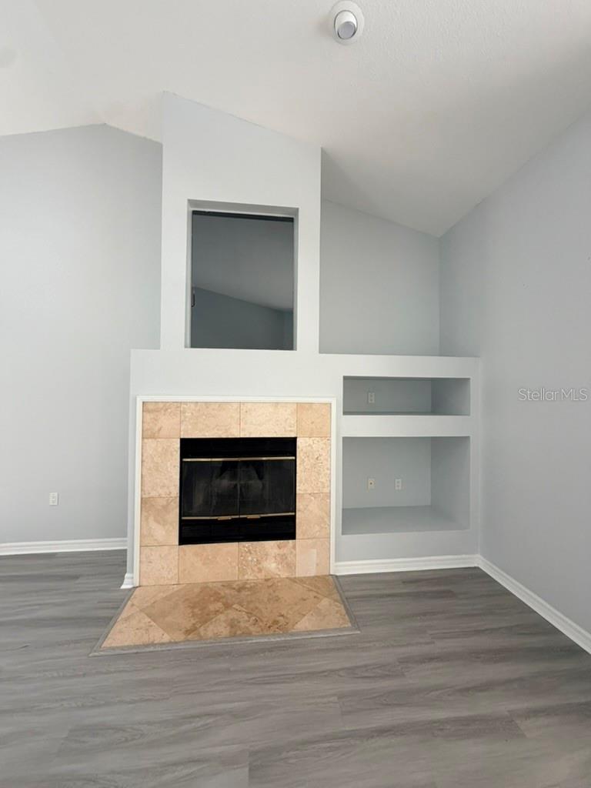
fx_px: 319
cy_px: 394
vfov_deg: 102.1
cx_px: 296
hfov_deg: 85.7
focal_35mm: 14
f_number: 2.2
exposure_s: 1/121
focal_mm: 2.22
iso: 250
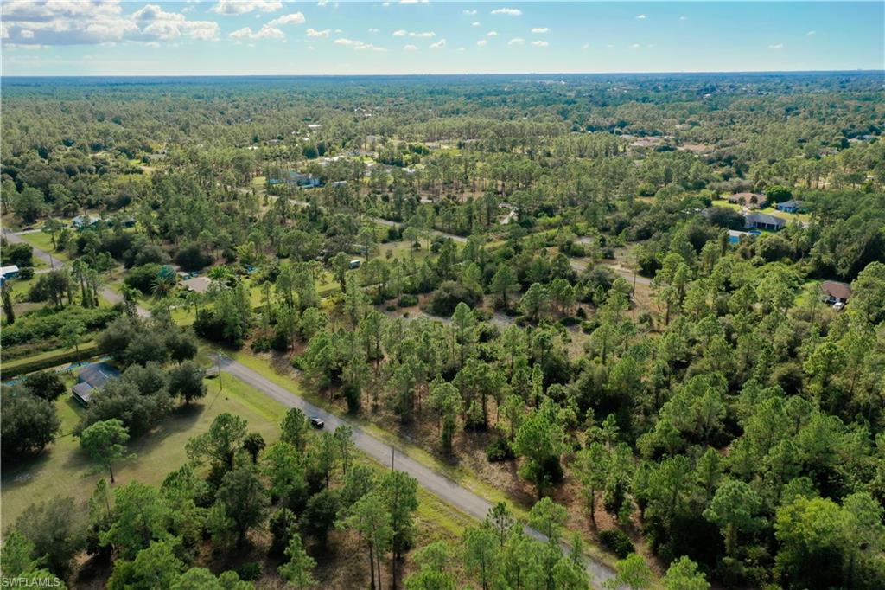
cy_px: 295
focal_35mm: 28
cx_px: 442
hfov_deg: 65.5
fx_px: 688
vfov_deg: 46.4
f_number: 5.6
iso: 100
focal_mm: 10.26
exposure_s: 1/320
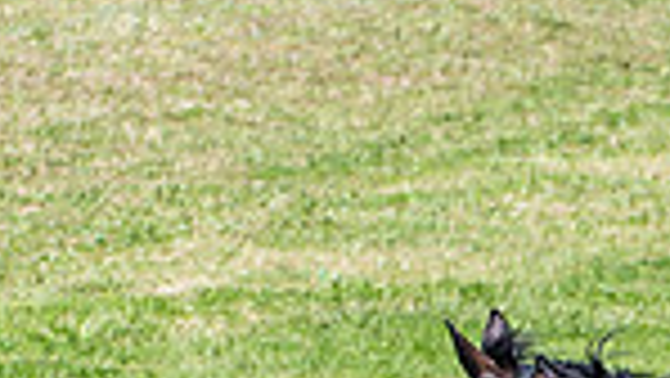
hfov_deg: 2.7
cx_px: 934
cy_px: 558
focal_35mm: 793
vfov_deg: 1.5
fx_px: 14096
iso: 110
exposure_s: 1/2000
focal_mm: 110
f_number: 3.2
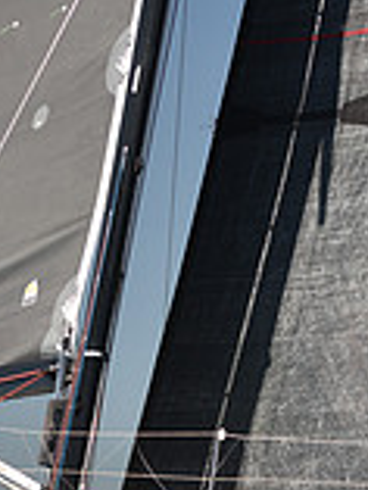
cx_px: 181
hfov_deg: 6.0
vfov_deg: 7.9
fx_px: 3511
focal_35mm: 248
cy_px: 498
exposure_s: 1/1600
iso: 250
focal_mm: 70
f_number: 3.2
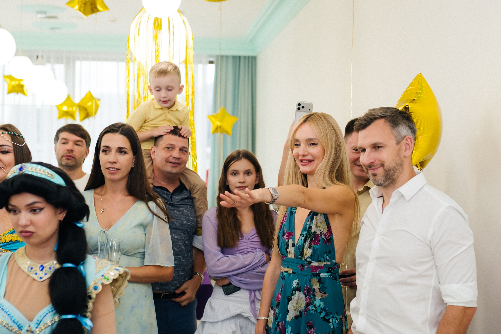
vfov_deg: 21.2
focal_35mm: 64
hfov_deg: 31.3
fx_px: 890
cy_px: 137
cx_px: 304
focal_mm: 35
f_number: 2.2
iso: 500
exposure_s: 1/100
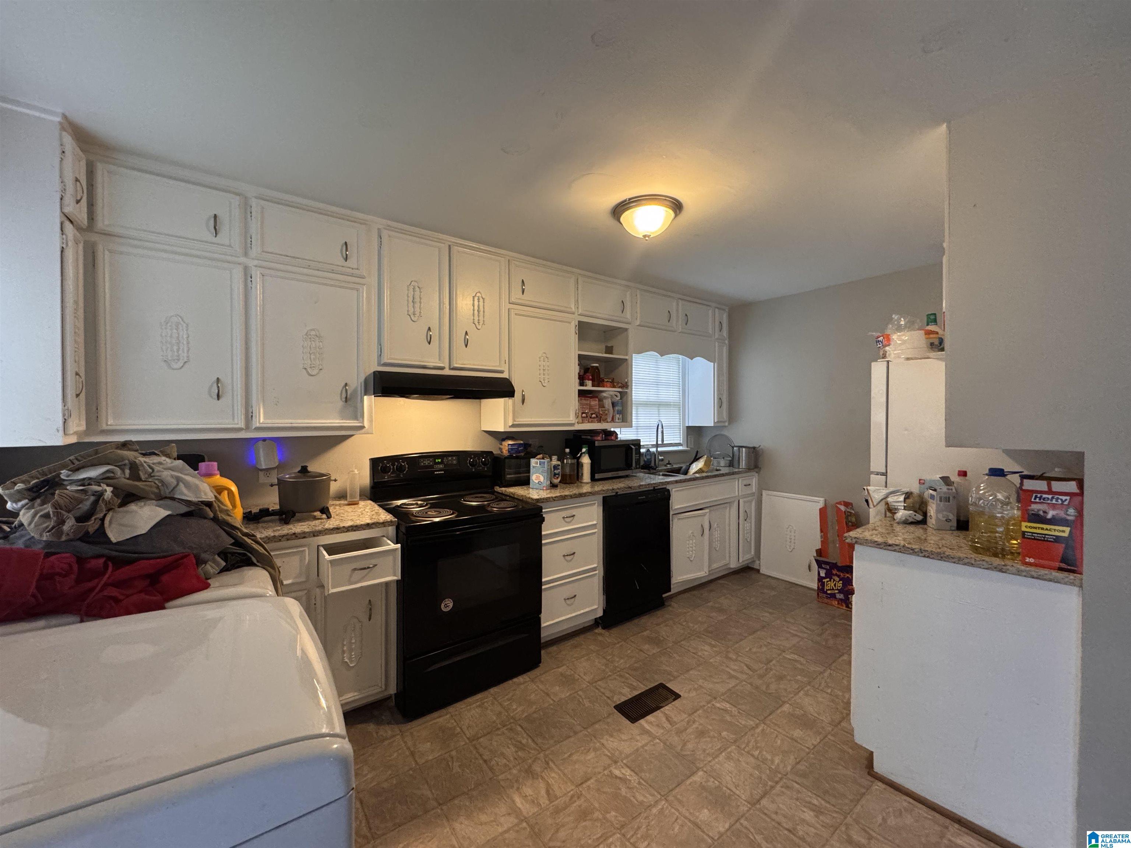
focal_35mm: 14
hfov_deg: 102.1
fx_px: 457
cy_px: 424
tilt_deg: -1.0
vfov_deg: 85.7
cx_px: 566
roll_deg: +0.4
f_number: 2.2
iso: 500
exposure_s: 1/60
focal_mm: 2.22
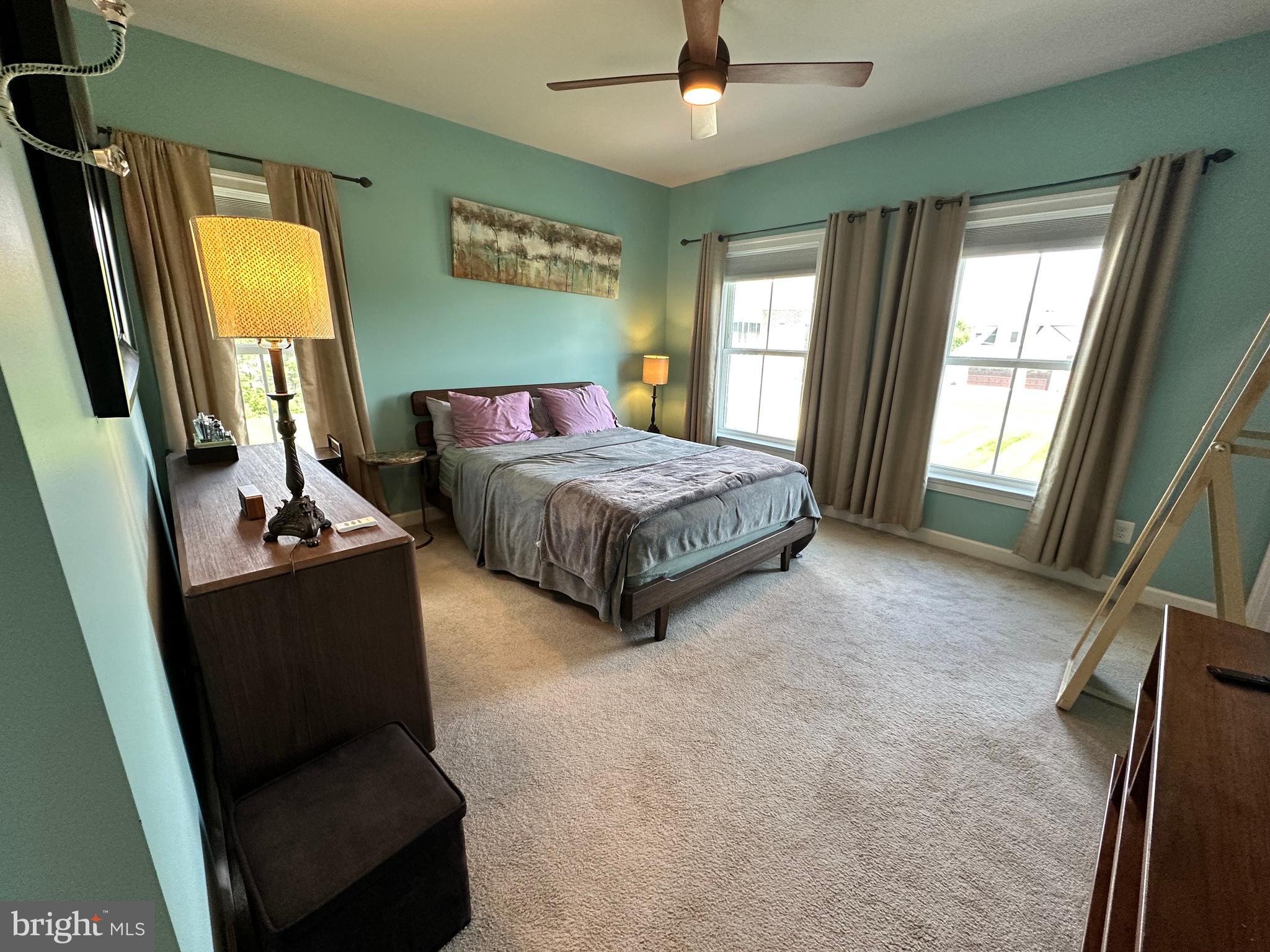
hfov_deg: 102.1
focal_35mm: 14
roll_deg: -1.2
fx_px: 514
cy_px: 476
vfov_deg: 85.7
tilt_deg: -14.9
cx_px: 635
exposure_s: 1/120
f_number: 2.2
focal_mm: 2.22
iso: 250
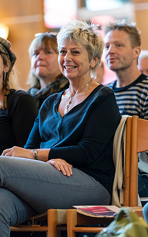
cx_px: 80
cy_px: 118
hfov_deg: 4.3
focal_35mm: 308
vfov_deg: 6.8
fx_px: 1988
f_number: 2.8
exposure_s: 1/320
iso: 2000
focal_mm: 200
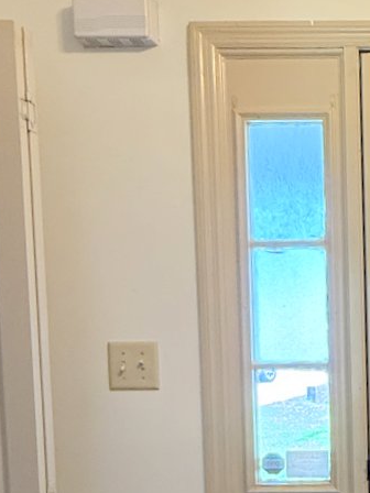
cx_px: 470
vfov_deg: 37.0
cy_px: 384
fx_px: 713
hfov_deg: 25.4
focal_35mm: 50
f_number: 2.2
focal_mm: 2.22
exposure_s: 1/120
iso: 500
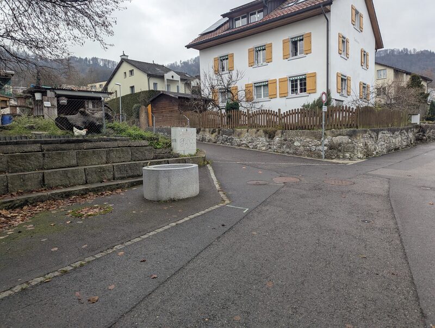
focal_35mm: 24
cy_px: 164
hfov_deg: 71.5
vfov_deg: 56.9
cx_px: 218
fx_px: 302
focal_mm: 6.81
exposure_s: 1/247
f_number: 1.85
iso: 53
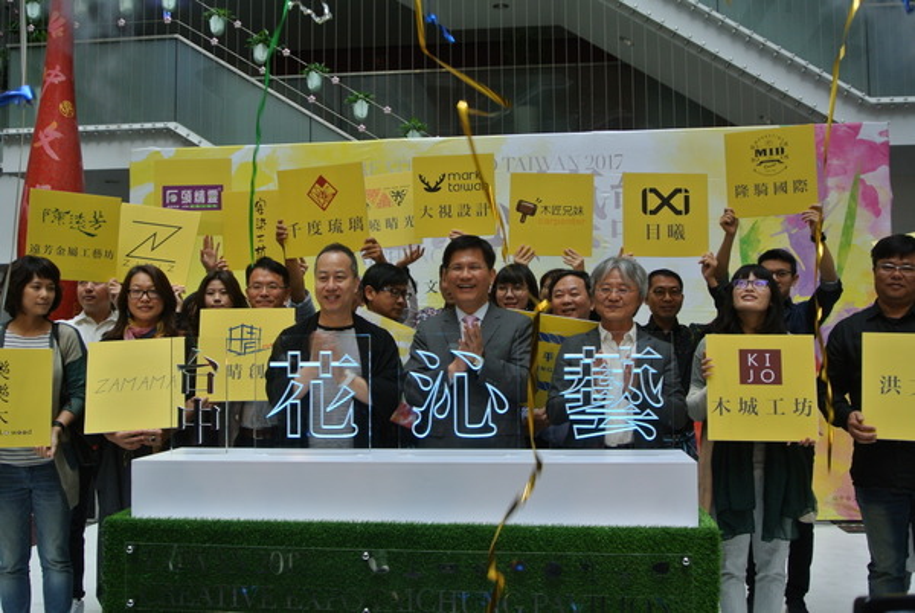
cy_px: 306
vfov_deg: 37.0
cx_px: 458
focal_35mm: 36
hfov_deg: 53.1
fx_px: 916
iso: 200
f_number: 4
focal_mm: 13.6
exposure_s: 1/60
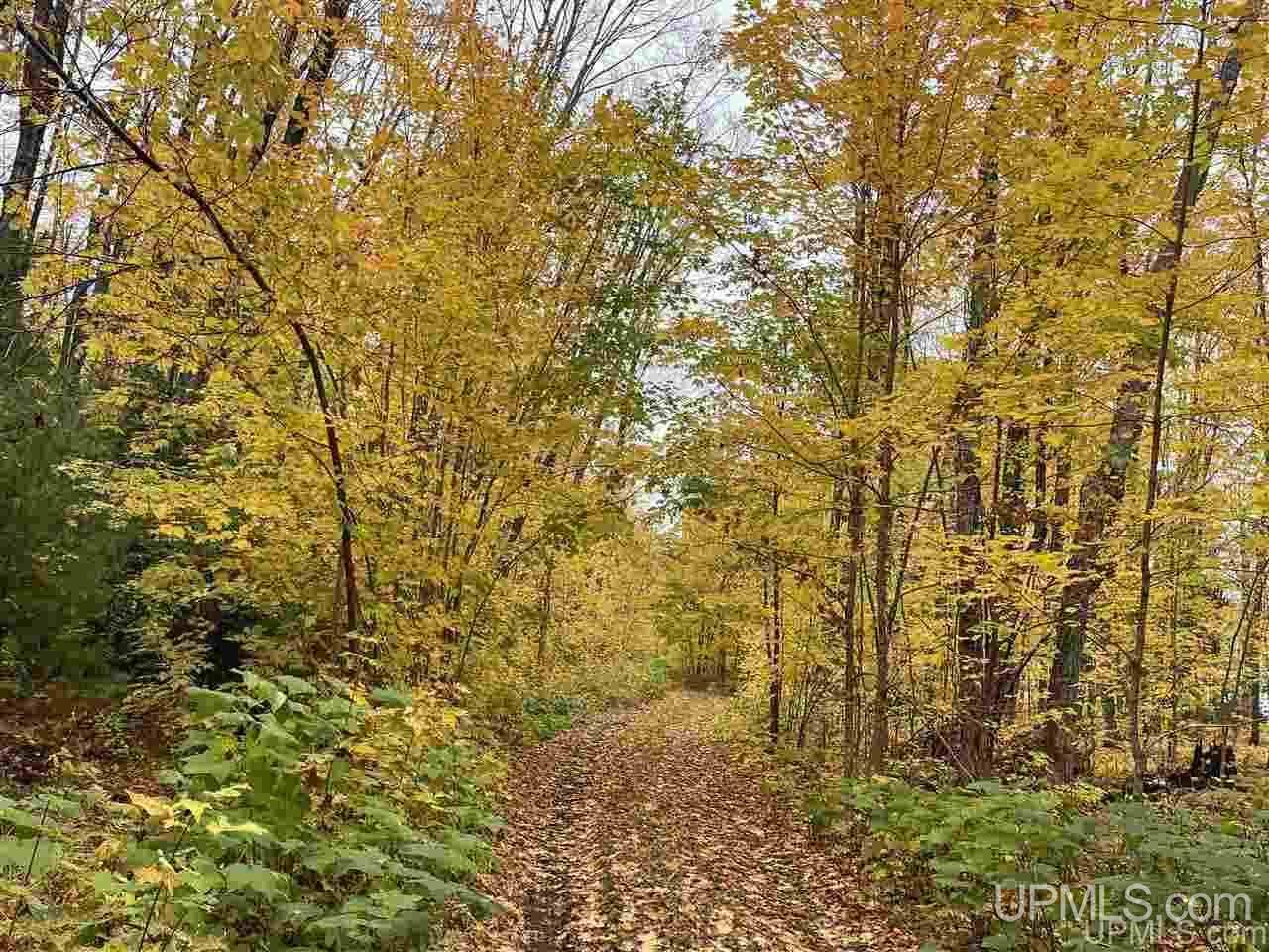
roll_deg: -3.8
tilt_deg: +10.8
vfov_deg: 53.1
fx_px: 953
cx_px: 634
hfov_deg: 67.3
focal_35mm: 26
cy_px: 476
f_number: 1.6
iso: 32
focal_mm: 5.1
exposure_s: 1/387
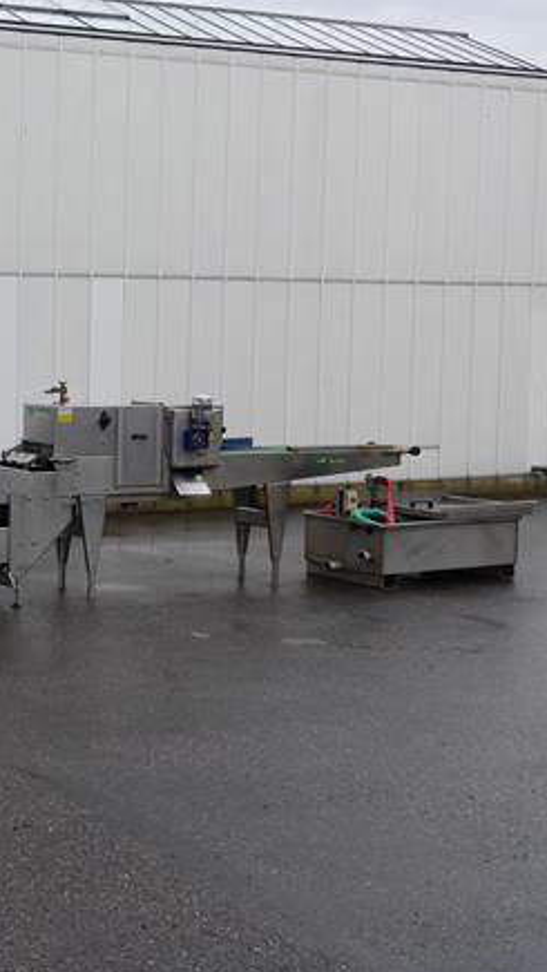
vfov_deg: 32.8
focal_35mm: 64
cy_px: 445
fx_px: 1649
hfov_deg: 17.8
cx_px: -131
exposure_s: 1/200
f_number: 5.6
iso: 160
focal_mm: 20
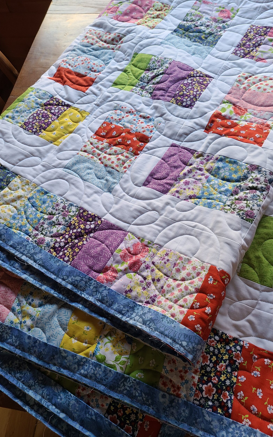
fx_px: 333
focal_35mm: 28
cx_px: 126
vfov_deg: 66.5
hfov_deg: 44.5
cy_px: 217
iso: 125
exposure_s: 1/60
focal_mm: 5.4
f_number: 1.8
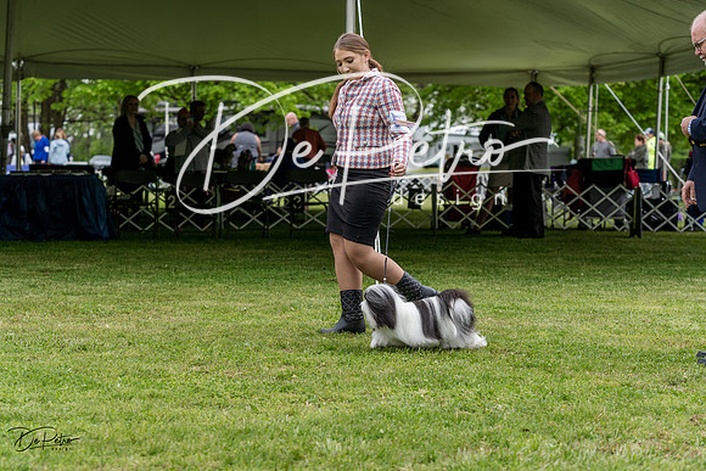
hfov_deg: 23.6
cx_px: 353
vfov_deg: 15.9
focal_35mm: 86
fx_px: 1687
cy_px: 236
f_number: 4.5
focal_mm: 86
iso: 400
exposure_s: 1/800
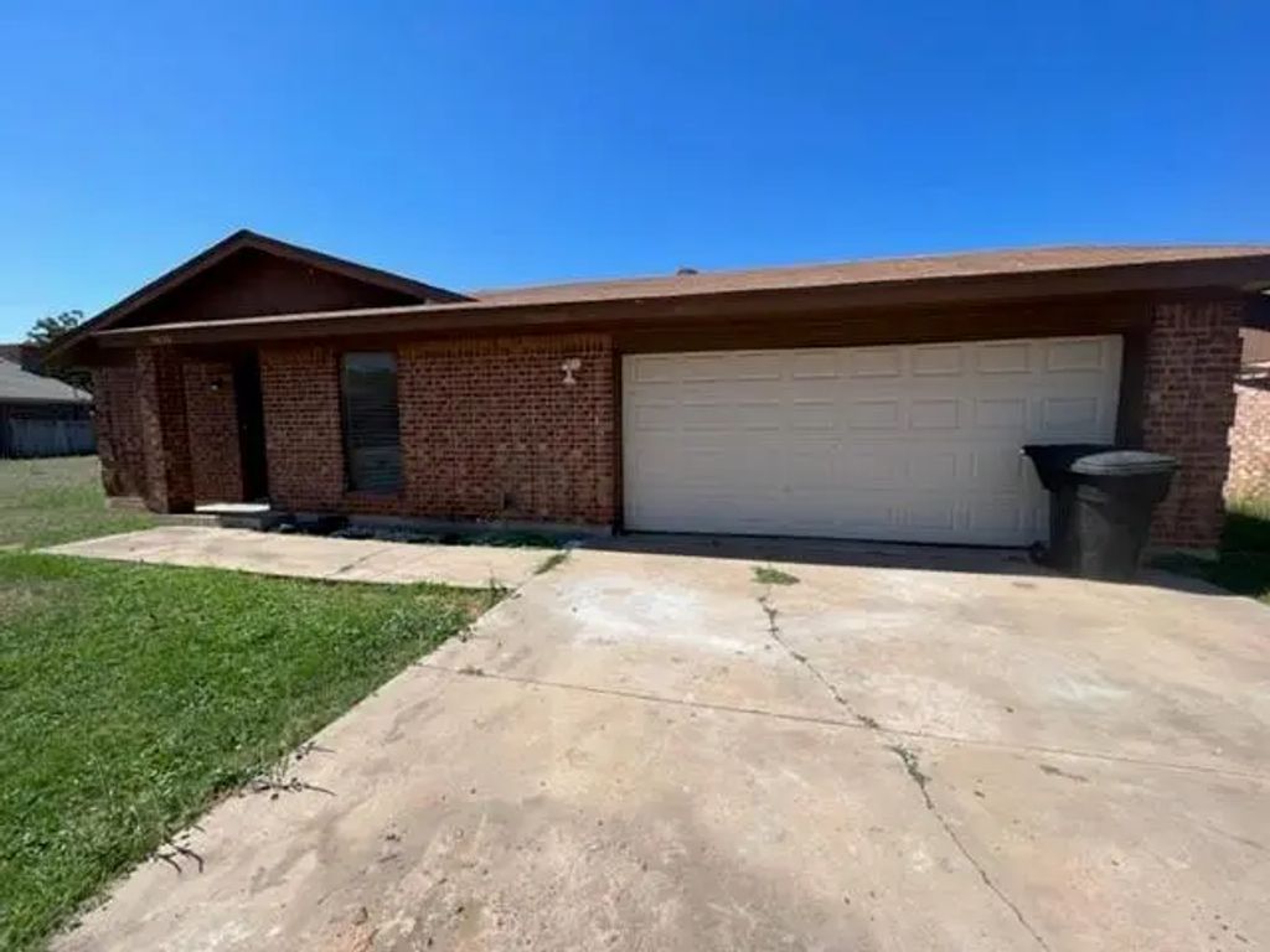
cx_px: 635
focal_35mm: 13
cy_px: 476
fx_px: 477
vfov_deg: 89.9
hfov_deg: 106.2
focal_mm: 1.57
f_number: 1.8
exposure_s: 1/1553
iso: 32
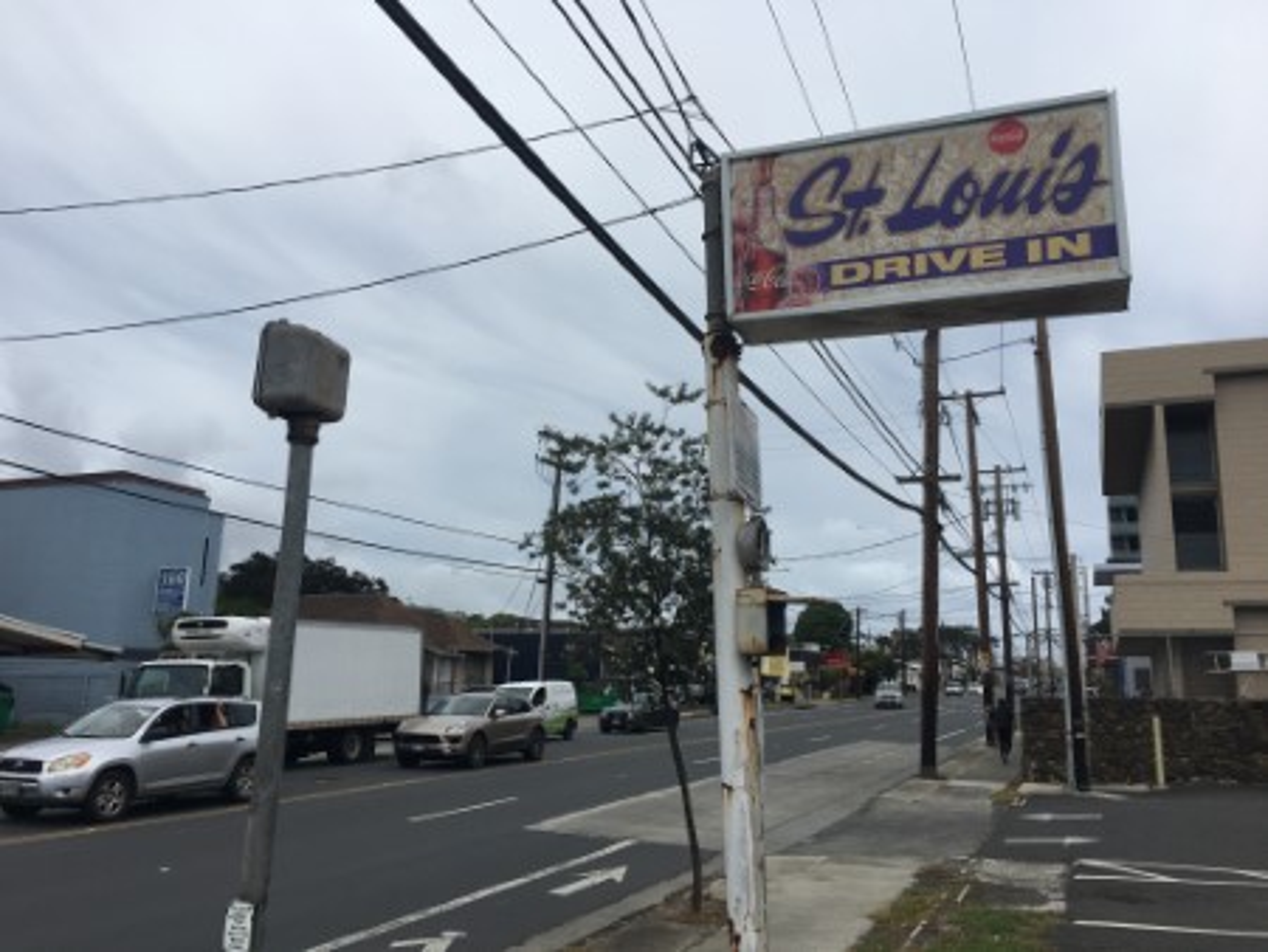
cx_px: 634
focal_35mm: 29
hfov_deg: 61.6
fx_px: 1063
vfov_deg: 48.3
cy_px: 476
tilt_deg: +10.2
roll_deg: -2.9
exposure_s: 1/2959
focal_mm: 4.15
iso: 25
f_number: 2.2
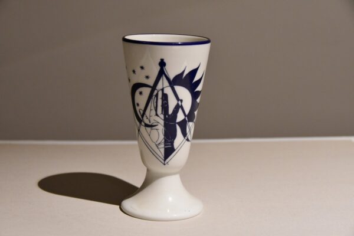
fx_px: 767
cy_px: 118
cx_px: 177
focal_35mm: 78
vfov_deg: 17.5
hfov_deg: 26.0
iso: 2200
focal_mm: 52
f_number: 8
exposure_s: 1/60
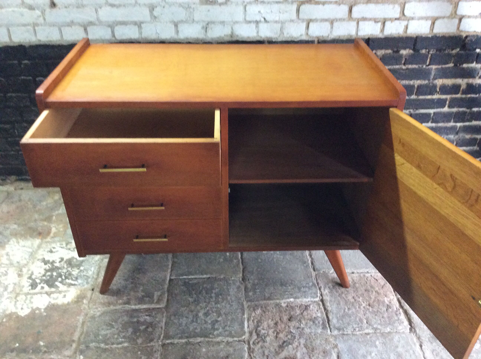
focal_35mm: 32
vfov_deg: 44.1
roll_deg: +1.7
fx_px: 444
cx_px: 240
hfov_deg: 56.9
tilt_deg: -32.9
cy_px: 180
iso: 320
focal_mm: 3.3
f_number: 2.4
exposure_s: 1/25
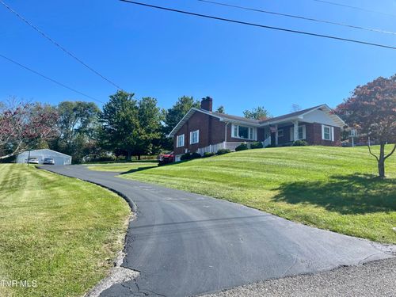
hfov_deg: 69.4
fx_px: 286
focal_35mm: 25
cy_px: 148
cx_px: 198
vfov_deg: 54.9
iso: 32
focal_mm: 5.1
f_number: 1.6
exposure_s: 1/2597
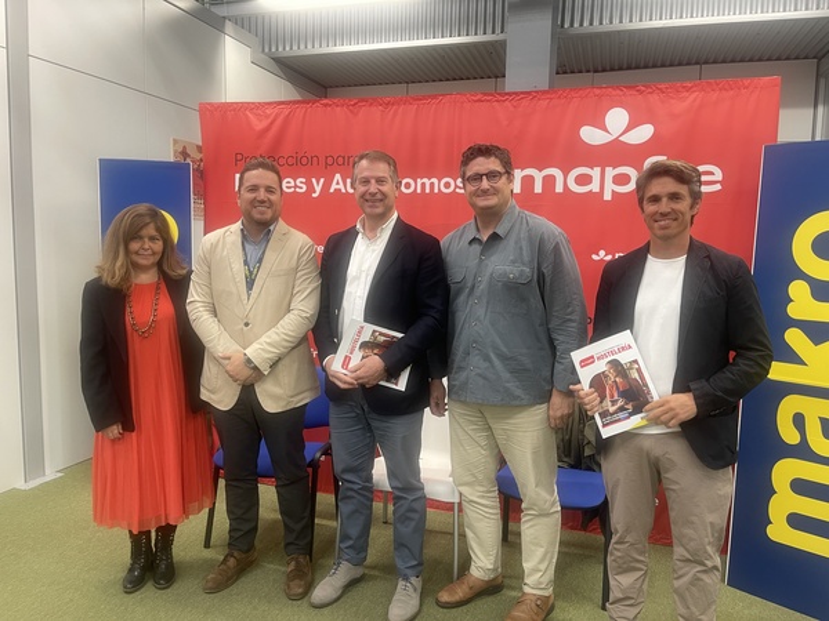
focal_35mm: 25
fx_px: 599
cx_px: 414
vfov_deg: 54.9
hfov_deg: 69.4
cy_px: 310
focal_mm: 5.1
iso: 125
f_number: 1.6
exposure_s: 1/50
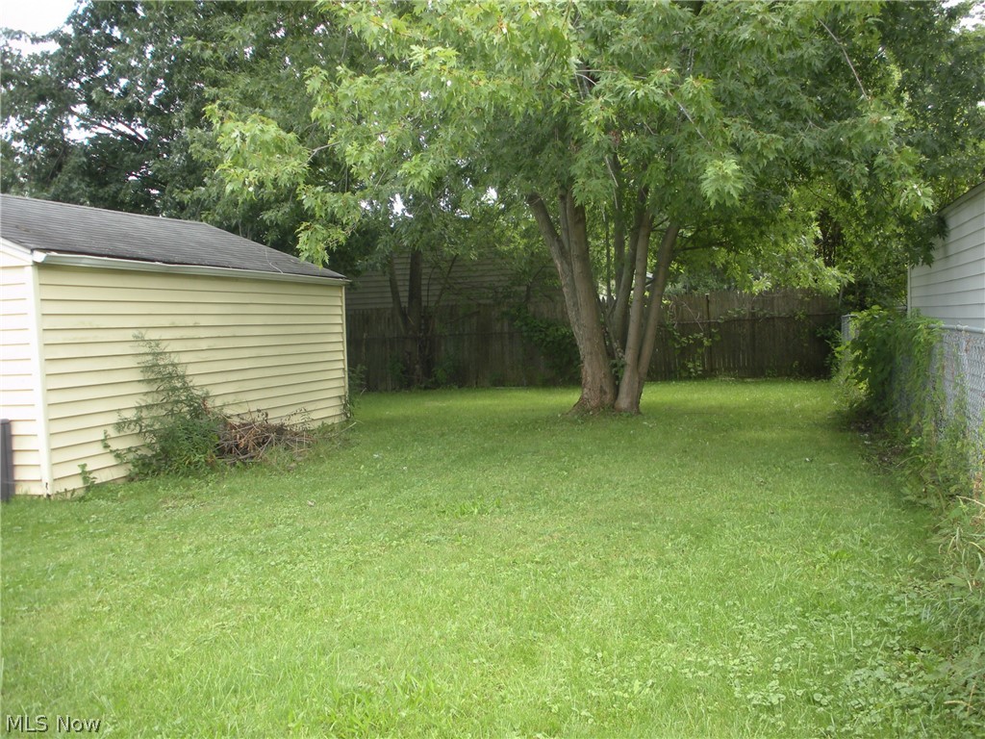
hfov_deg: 52.6
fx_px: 996
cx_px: 492
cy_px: 370
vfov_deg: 40.7
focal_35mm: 35
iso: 64
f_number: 3.5
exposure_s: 1/90
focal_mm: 6.3
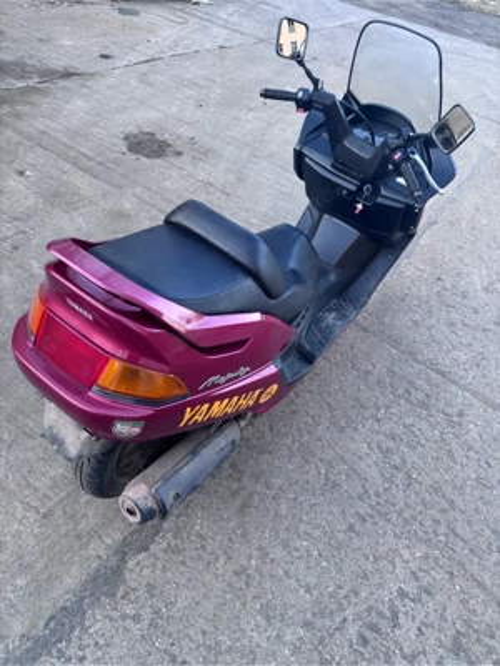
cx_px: 250
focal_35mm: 26
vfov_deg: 67.3
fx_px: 501
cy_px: 333
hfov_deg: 53.1
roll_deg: -14.5
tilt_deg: -41.5
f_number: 1.6
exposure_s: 1/121
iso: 80
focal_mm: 5.96
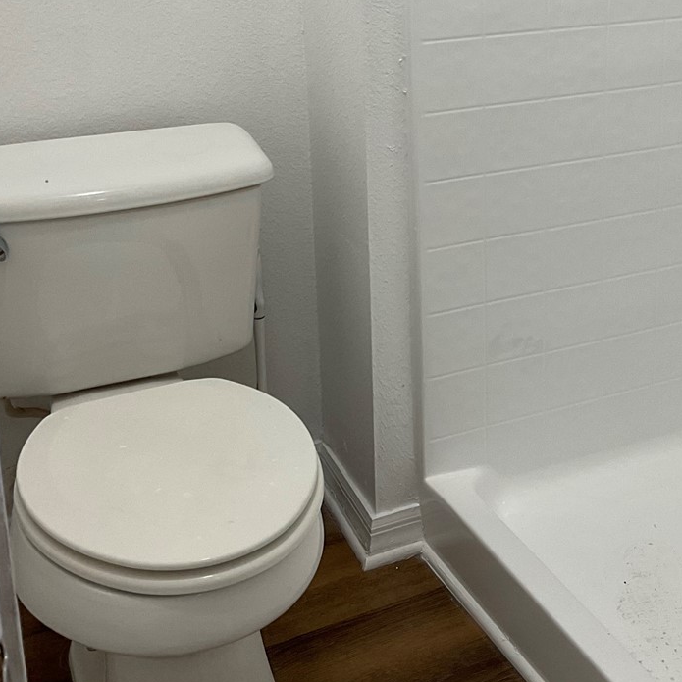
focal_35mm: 59
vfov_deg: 28.6
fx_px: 1315
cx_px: 576
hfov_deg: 28.3
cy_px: 169
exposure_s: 1/120
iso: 64
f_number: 1.8
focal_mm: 3
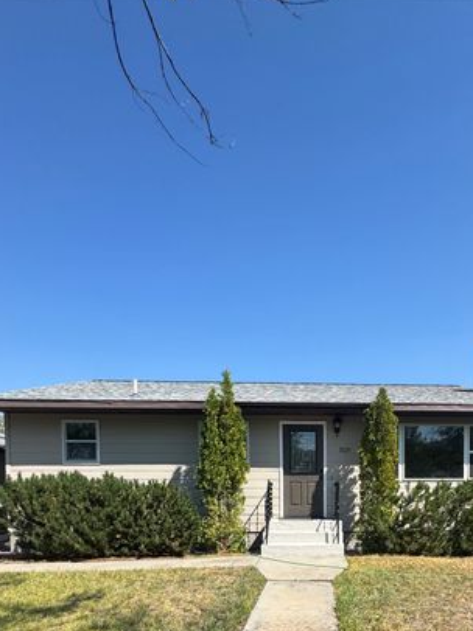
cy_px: 509
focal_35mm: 23
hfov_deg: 57.0
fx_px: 419
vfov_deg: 66.8
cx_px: 330
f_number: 2.2
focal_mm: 2.22
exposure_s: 1/1637
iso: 50
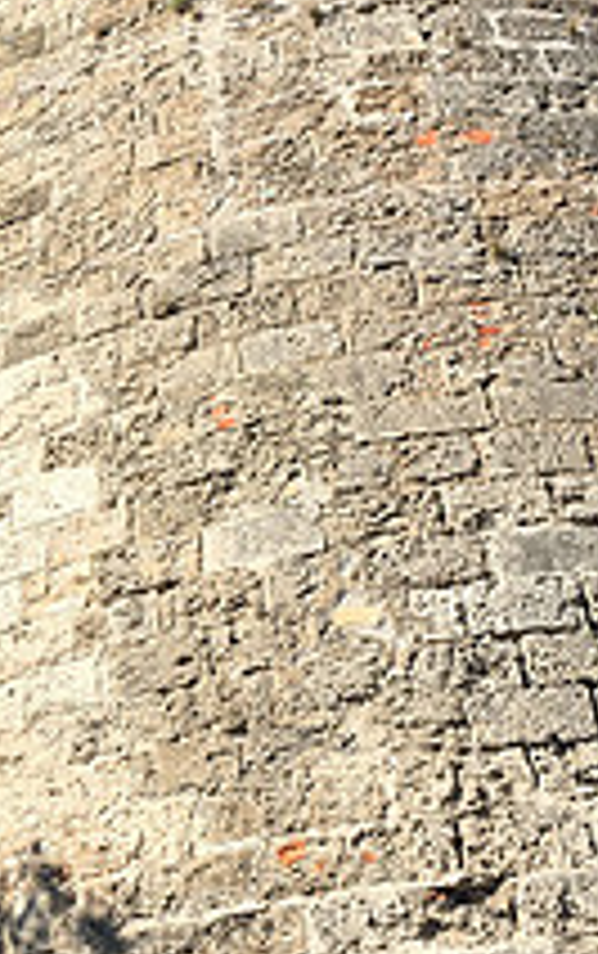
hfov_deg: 14.9
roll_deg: +0.2
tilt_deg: +31.9
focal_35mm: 84
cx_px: -187
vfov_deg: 24.5
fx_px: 2184
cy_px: 621
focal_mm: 4.15
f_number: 2.2
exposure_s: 1/1399
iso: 25
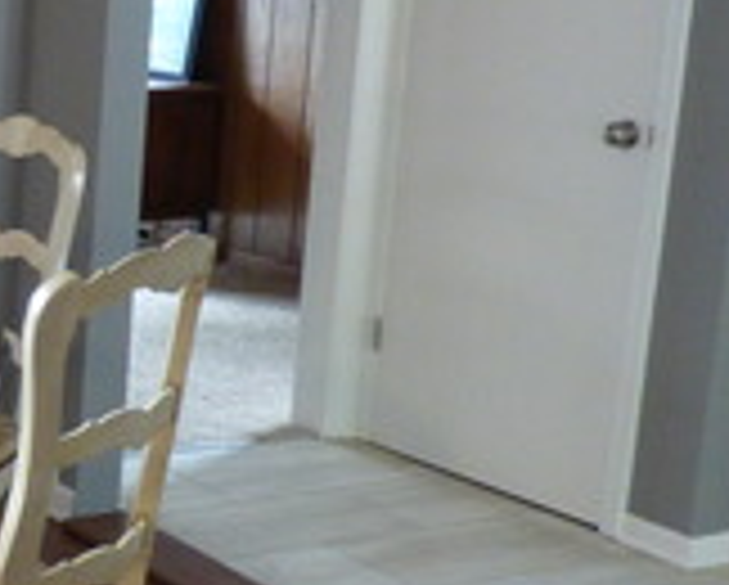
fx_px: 1663
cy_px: 306
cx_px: -230
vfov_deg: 19.9
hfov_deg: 22.1
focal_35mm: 77
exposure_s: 1/13
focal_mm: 3.58
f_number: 2.8
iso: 400
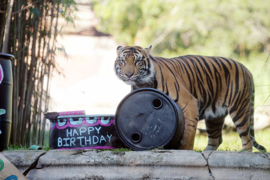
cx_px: 138
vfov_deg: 6.8
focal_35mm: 202
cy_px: 87
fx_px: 1511
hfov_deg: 10.2
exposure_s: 1/200
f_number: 4
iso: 125
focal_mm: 193.5
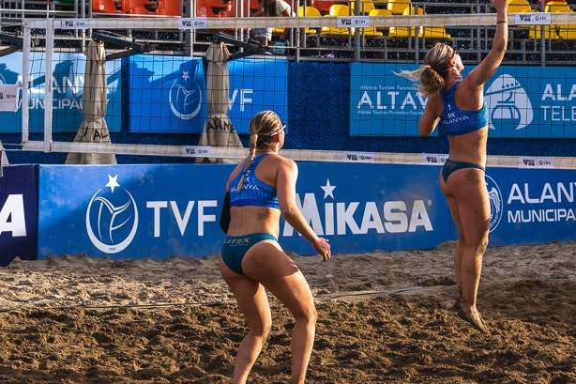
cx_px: 428
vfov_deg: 7.8
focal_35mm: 175
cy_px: 136
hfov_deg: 11.7
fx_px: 2799
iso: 125
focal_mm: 84
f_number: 7.1
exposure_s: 1/640
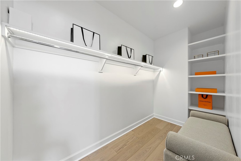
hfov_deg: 112.6
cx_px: 120
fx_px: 80
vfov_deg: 90.0
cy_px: 80
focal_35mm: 12
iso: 800
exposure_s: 1/8
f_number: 8
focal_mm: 12
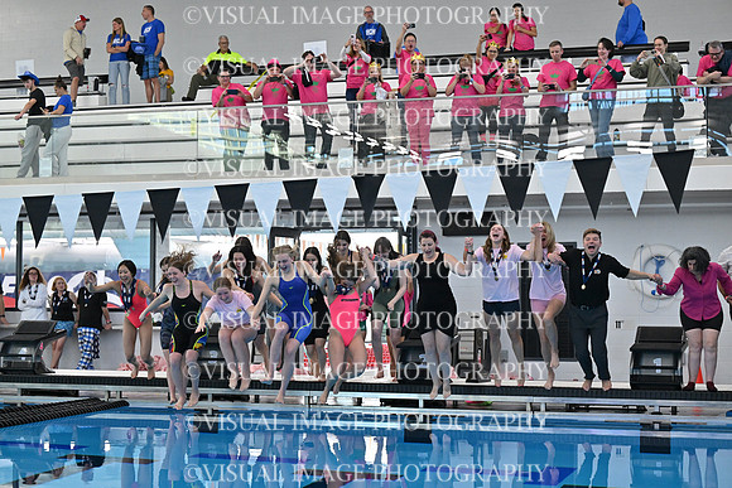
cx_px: 366
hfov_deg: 28.8
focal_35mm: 70
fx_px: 1424
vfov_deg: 19.5
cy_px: 244
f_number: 4
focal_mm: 70
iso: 3200
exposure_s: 1/1250
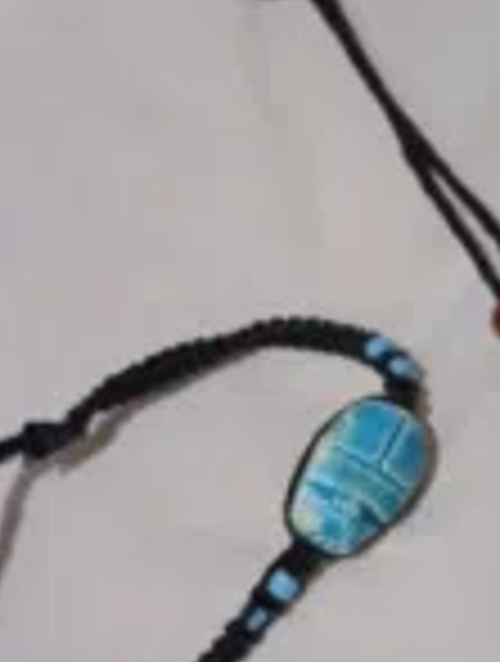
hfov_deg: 19.3
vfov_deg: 26.4
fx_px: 1400
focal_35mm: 73
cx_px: 568
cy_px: 459
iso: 829
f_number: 1.8
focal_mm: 3.84
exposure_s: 1/20
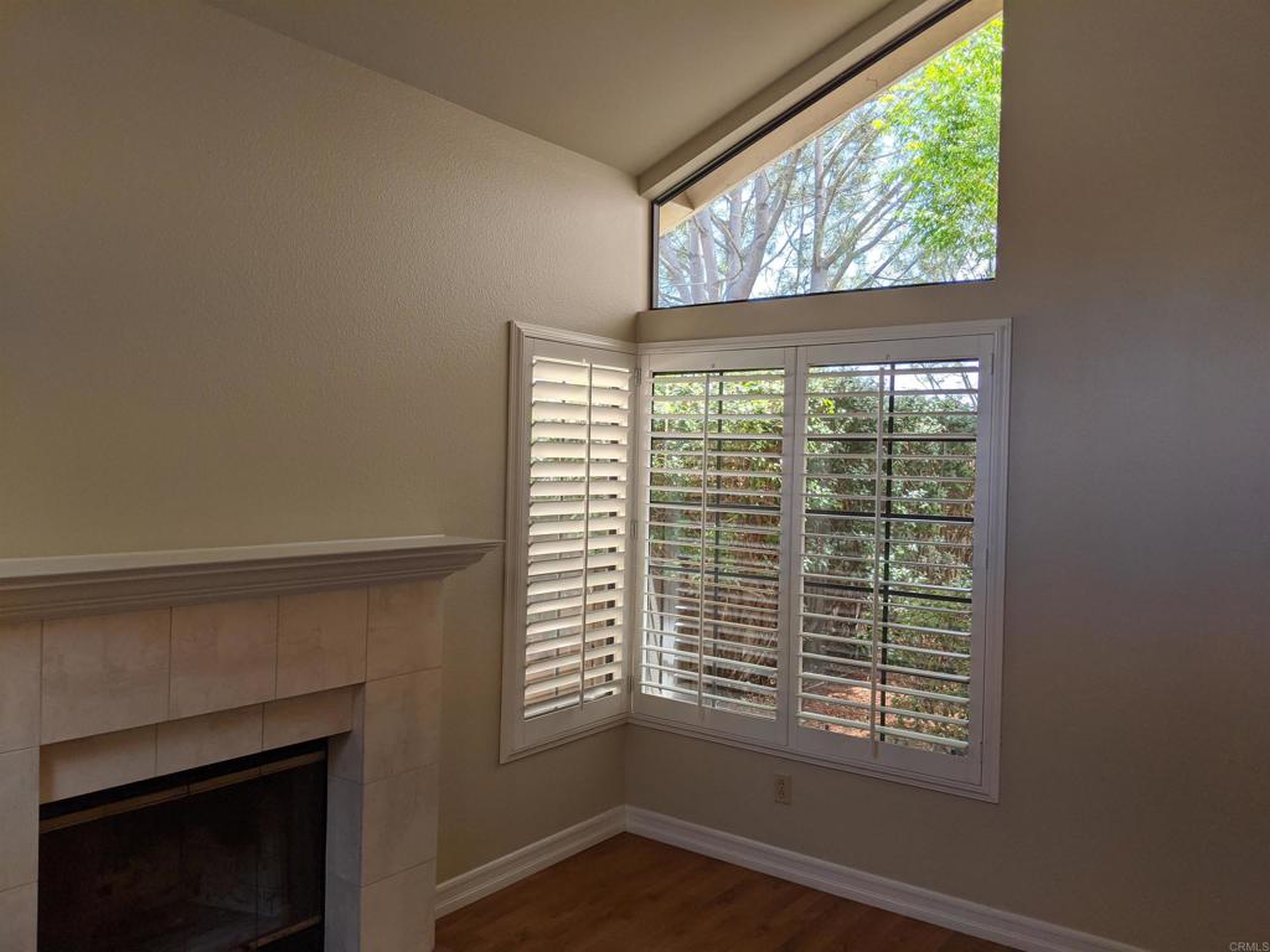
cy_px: 476
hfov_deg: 65.3
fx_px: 991
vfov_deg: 51.4
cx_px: 635
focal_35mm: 27
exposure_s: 1/411
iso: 51
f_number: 1.8
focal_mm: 4.44
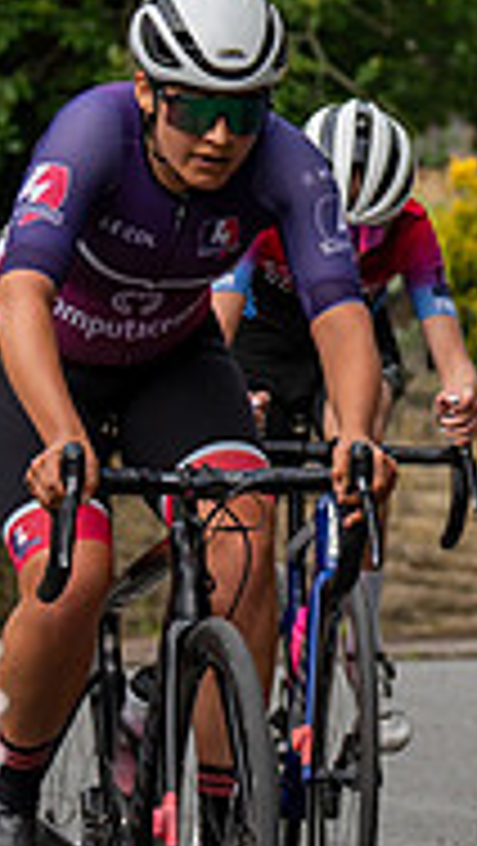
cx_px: 236
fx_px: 7160
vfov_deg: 6.8
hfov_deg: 3.8
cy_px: 260
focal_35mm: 319
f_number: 4
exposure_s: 1/500
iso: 500
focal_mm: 70
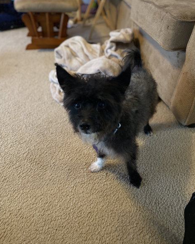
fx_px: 209
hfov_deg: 49.9
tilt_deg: -39.4
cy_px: 118
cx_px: 102
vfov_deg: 60.4
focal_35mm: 29
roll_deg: -2.8
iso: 800
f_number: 1.8
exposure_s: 1/30
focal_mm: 4.25
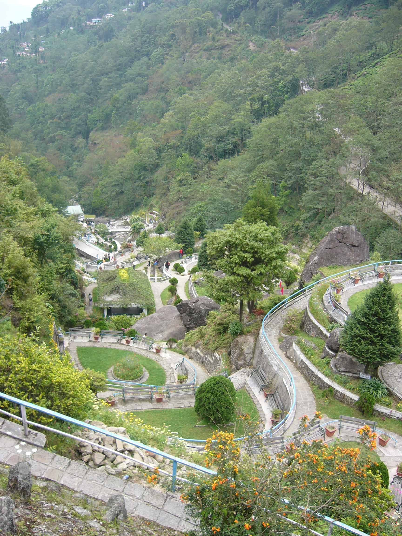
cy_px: 268
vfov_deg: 52.6
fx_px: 542
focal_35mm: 35
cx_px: 201
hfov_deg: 40.7
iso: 50
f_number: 2.8
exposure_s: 1/250
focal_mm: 5.8
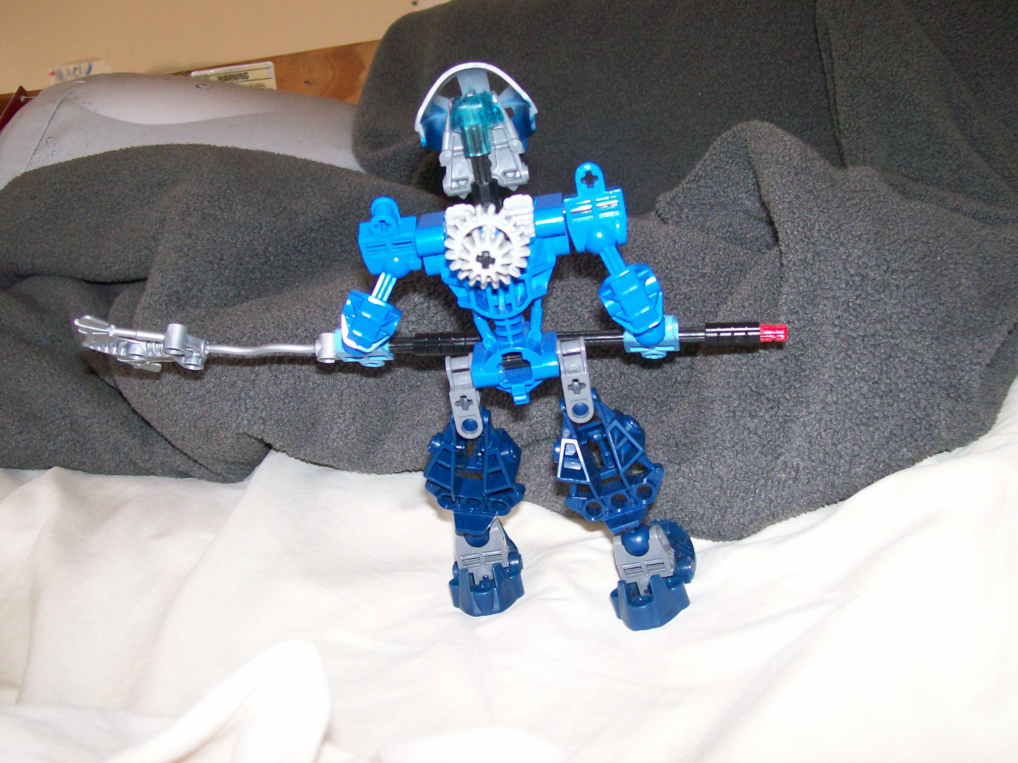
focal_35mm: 36
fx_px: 1059
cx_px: 509
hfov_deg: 51.4
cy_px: 382
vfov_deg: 39.7
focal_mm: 6
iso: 140
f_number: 2.7
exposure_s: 1/64
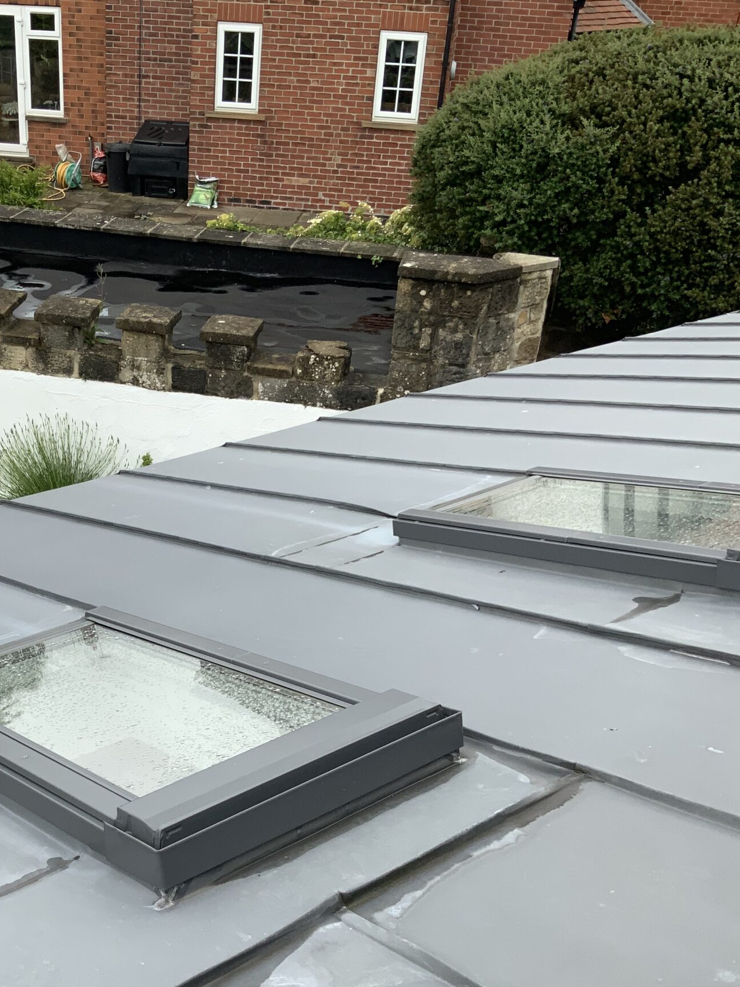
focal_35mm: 43
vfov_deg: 43.2
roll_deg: -1.5
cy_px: 666
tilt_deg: -32.6
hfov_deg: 33.0
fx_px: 1226
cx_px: 197
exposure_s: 1/883
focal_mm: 3
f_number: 1.8
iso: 16
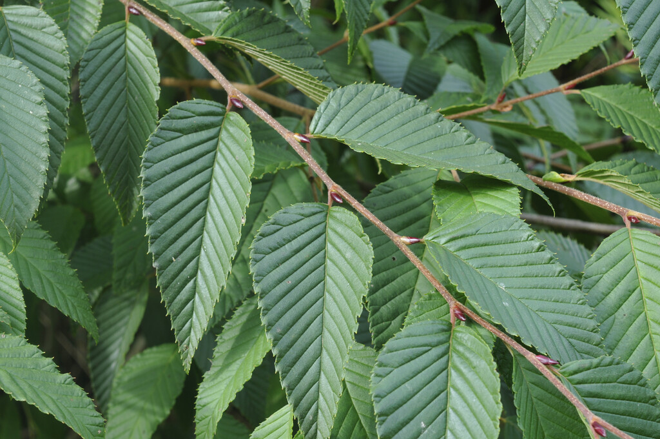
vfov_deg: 15.1
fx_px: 1648
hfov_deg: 22.6
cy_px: 220
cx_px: 330
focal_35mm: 90
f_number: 8
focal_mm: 60
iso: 200
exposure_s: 1/50
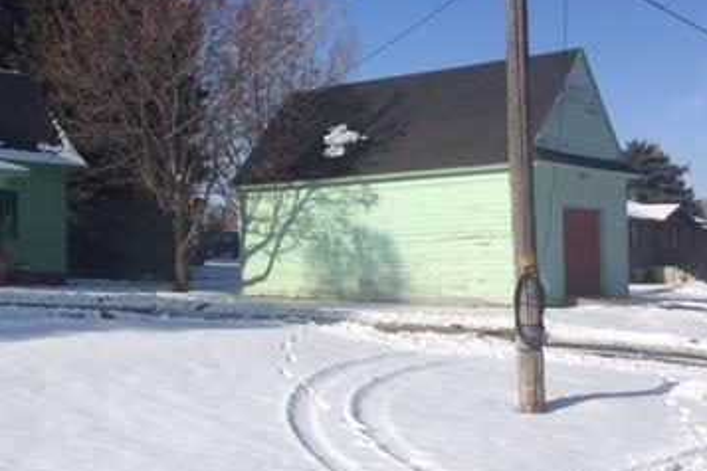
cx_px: 125
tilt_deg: +3.2
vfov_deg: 25.1
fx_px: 1060
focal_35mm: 54
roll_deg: +0.0
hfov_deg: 35.5
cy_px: 232
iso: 32
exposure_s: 1/3597
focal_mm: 4.15
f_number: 2.2
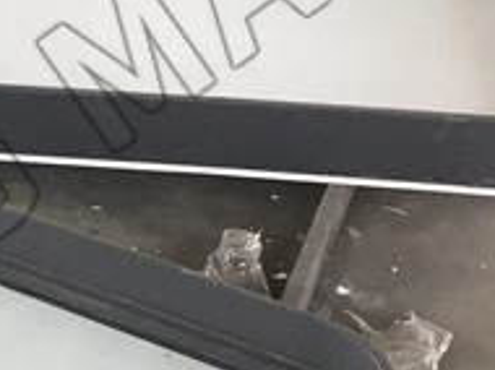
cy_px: 366
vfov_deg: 9.0
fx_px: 2328
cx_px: -526
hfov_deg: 10.9
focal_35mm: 163
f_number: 2.2
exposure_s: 1/33
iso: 25
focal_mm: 4.15
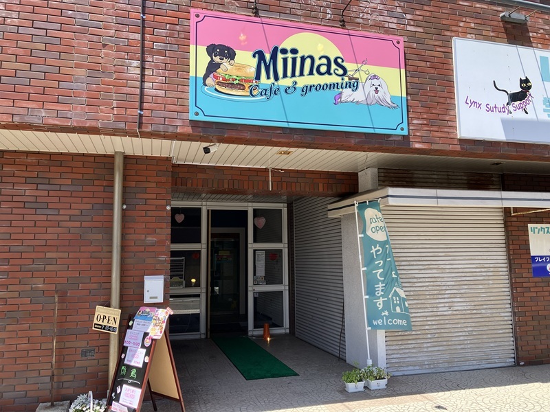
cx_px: 275
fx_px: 445
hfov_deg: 63.4
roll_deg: +1.1
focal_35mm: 28
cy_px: 206
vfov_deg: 49.7
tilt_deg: +7.4
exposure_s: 1/694
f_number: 1.8
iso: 32
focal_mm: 3.99
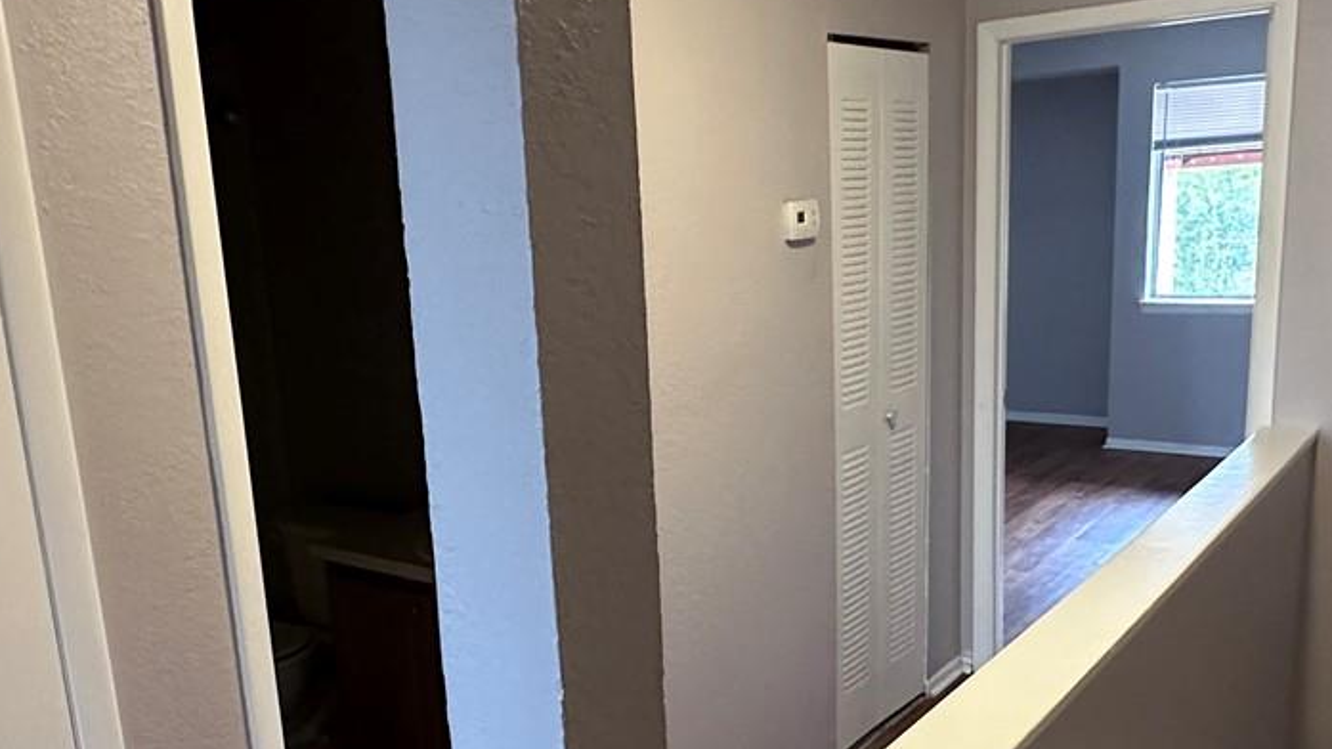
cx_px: 642
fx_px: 1236
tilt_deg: -13.0
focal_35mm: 35
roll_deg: +2.9
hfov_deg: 56.6
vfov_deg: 33.5
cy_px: 476
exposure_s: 1/60
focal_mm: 2.22
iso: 400
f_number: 2.2
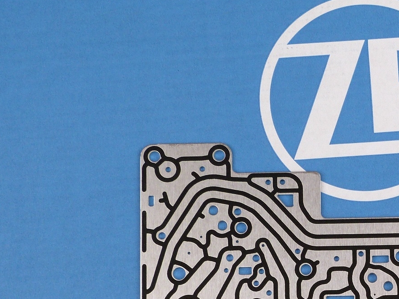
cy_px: 311
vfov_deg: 10.1
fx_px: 1671
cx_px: 389
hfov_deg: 13.4
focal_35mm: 145
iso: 100
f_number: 3.3
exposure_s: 1/100
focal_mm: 11.6
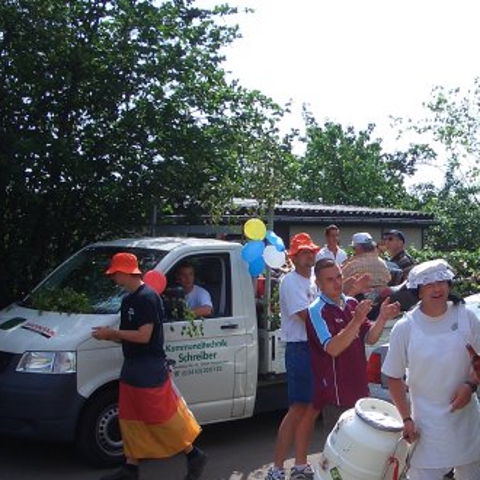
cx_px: 367
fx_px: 941
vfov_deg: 28.4
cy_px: 326
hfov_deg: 28.1
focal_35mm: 60
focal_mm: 5.8
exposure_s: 1/500
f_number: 4.3
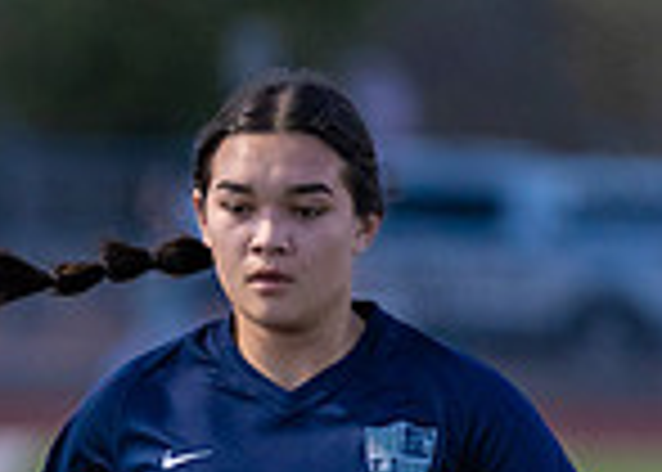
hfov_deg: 1.9
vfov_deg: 1.3
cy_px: 681
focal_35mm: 1080
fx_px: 20305
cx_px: 24
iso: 1250
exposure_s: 1/1000
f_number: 2.8
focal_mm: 200
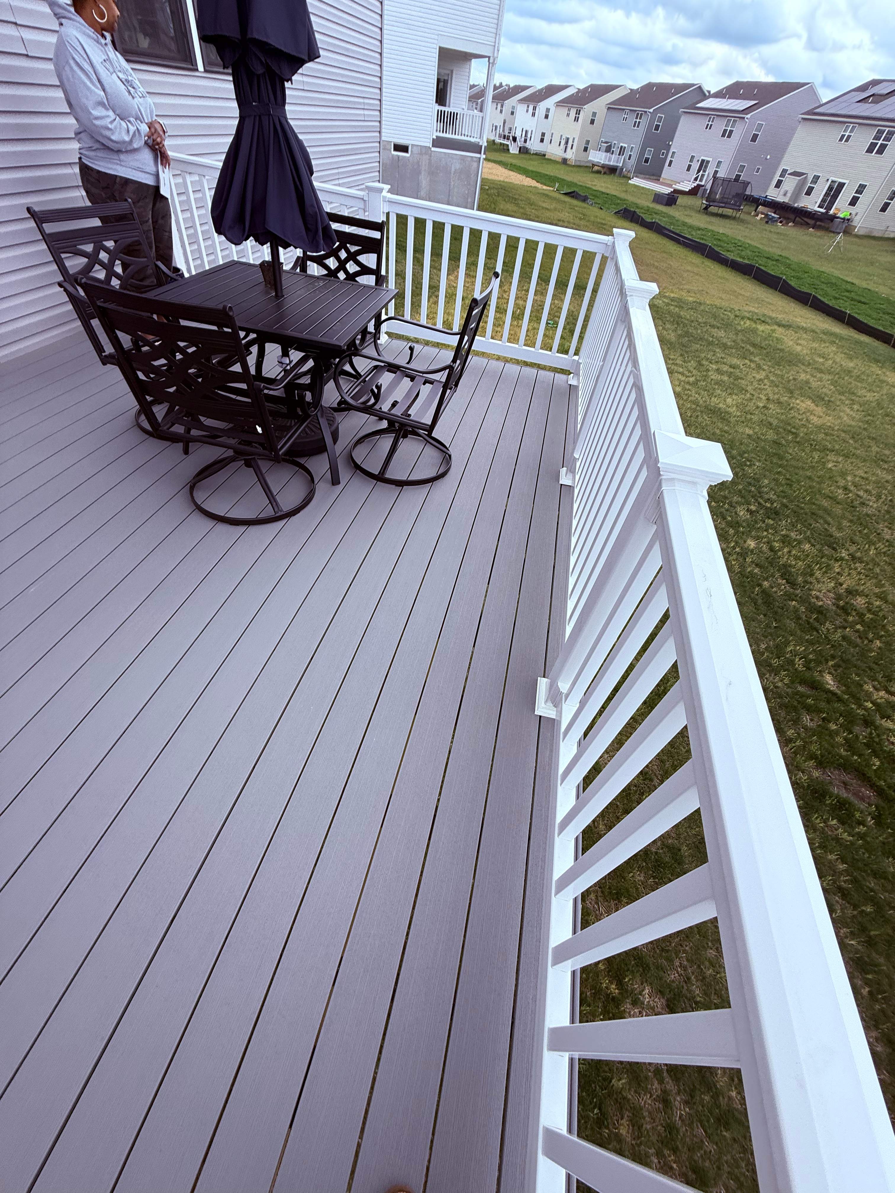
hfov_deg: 85.7
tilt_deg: -46.3
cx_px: 448
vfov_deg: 102.1
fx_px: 483
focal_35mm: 14
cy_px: 596
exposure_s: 1/424
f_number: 2.2
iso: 50
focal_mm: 2.22
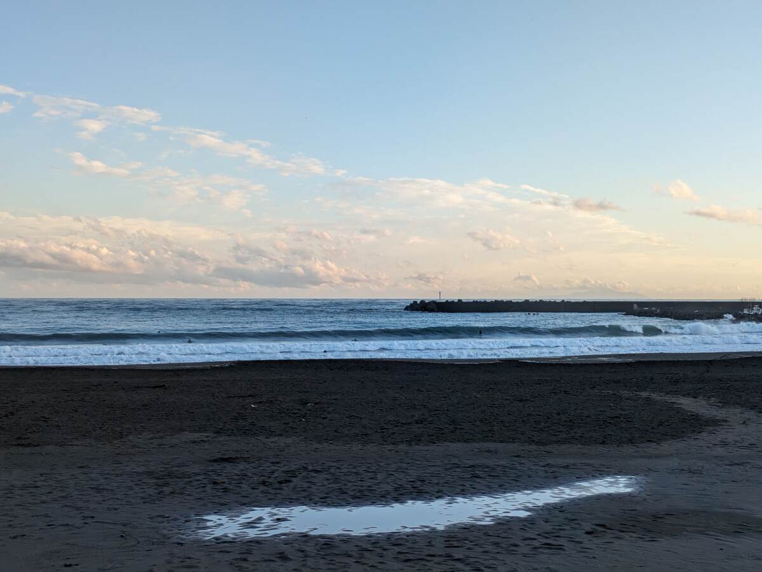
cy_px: 286
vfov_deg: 28.6
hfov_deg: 37.5
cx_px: 381
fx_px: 1123
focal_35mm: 51
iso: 60
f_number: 1.89
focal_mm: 5.43
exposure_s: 1/843
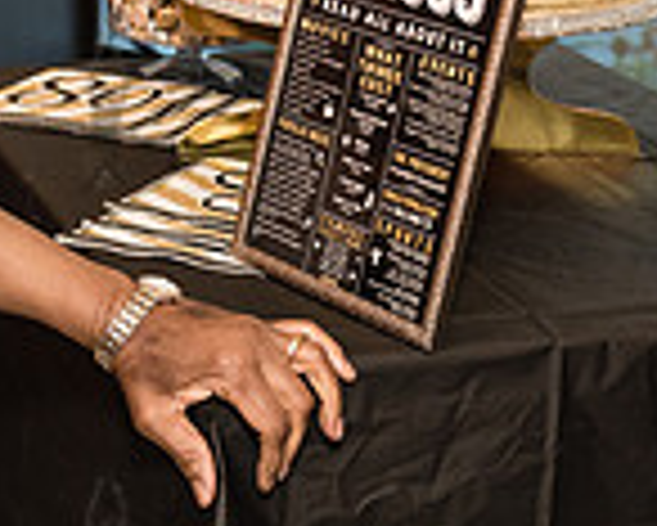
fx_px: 2471
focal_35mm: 127
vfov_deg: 12.1
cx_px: 104
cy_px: 110
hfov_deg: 15.0
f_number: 3.5
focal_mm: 34
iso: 1250
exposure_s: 1/320
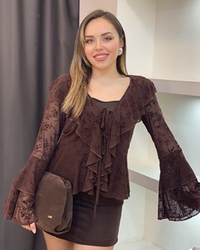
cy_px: 124
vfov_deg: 31.0
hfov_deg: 25.0
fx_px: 452
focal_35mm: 61
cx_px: 105
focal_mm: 6
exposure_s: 1/100
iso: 125
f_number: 2
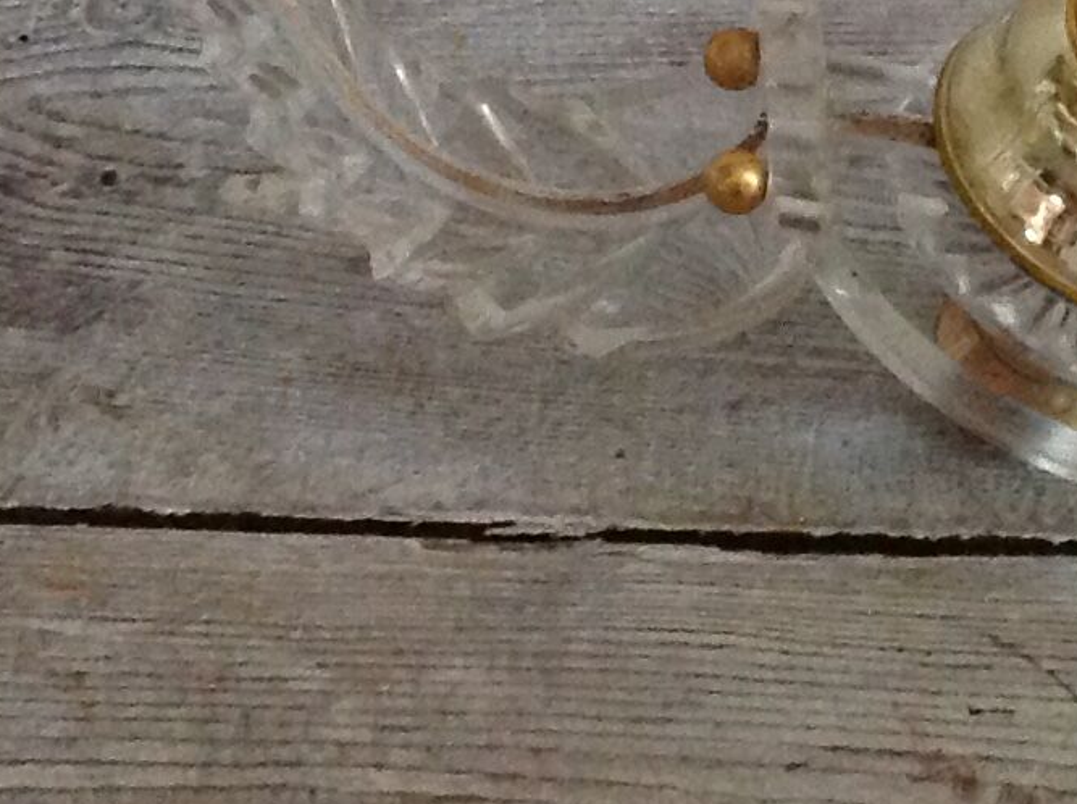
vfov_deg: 10.6
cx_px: 1022
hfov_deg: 14.3
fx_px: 4224
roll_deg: -5.4
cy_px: -221
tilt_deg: -40.8
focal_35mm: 136
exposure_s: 1/15
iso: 400
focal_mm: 4.28
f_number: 2.4
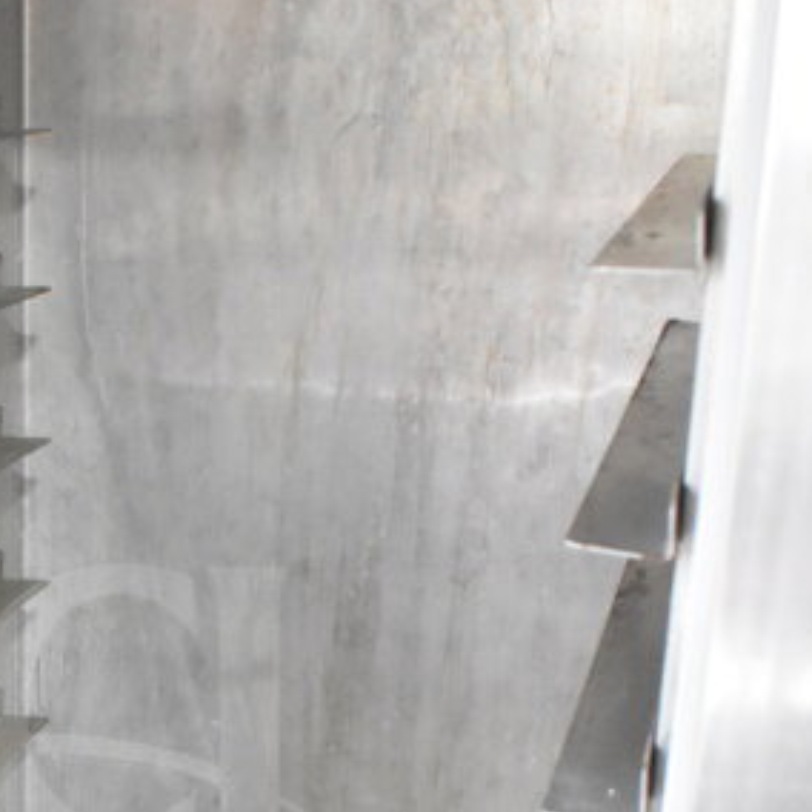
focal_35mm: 74
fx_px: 1964
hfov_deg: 22.6
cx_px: 31
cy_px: 793
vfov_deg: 22.5
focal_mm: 18
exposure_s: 1/125
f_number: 5.6
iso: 6400
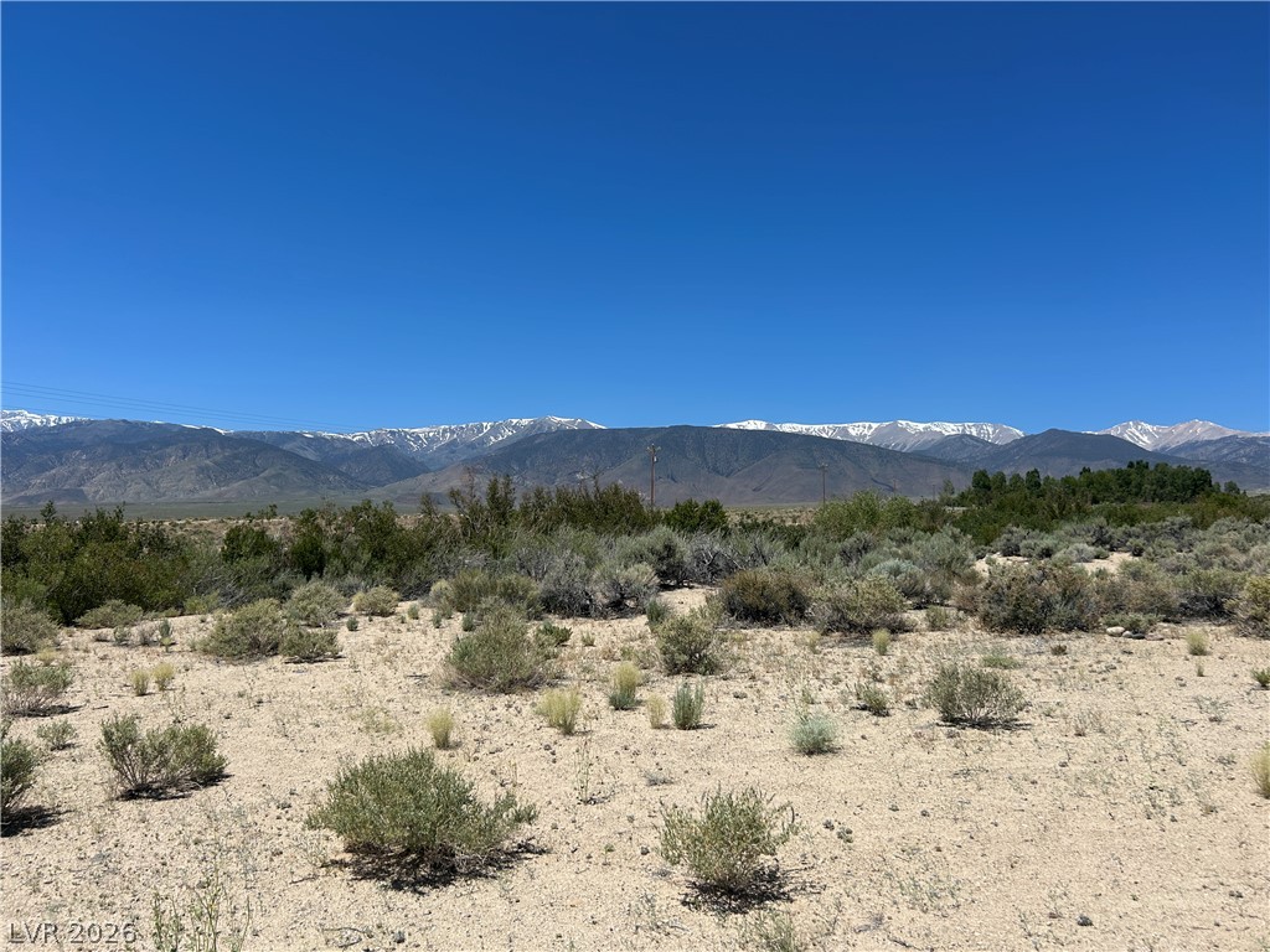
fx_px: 954
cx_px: 635
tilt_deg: +2.8
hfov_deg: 67.3
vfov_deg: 53.1
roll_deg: -0.6
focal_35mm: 26
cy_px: 476
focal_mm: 5.7
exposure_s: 1/6993
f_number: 1.5
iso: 50
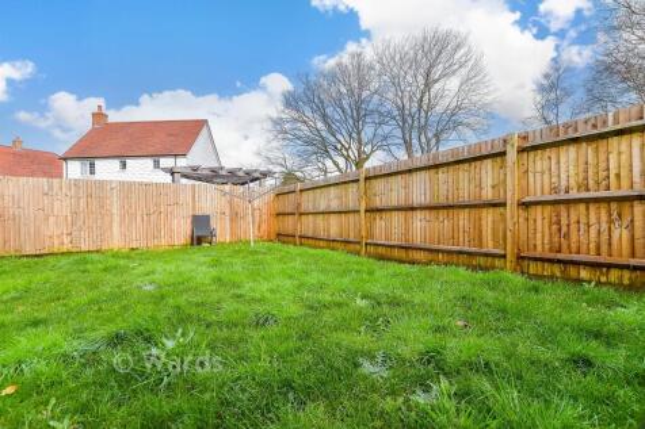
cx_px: 322
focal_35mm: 25
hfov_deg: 71.5
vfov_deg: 51.3
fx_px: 448
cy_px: 214
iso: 160
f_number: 8
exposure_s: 1/80
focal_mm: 17
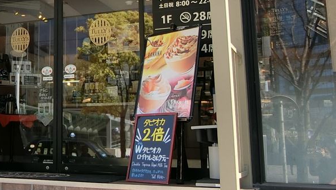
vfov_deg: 21.3
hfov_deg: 35.0
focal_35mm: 56
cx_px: 31
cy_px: 50
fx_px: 499
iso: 80
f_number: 2.7
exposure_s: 1/320
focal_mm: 4.06
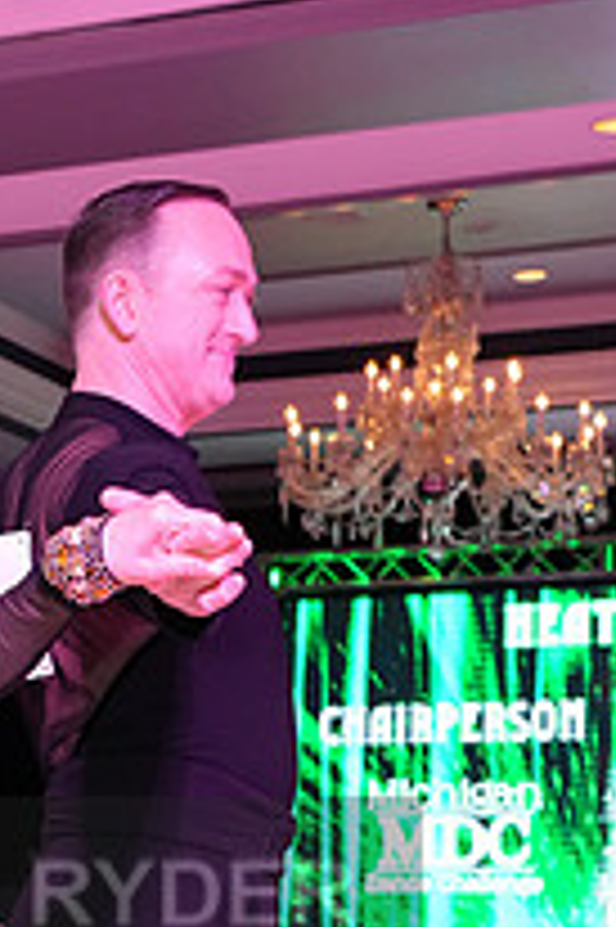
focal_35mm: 107
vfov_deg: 18.6
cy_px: 950
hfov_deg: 12.4
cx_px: -196
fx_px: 2751
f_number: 7.1
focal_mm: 38
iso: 3200
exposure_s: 1/250
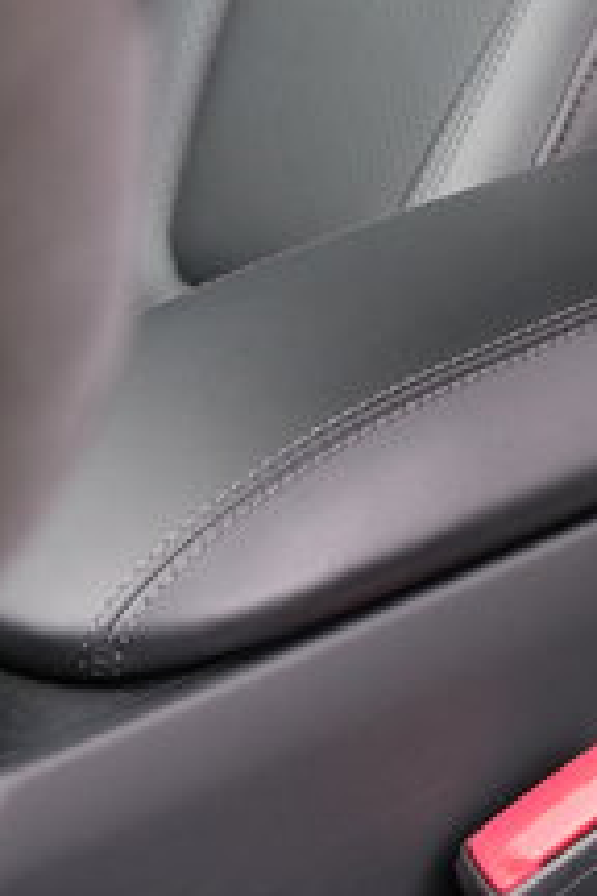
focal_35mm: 128
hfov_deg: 8.9
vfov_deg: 14.8
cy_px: -492
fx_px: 3184
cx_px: 1741
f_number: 3
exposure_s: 1/26
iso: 640
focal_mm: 18
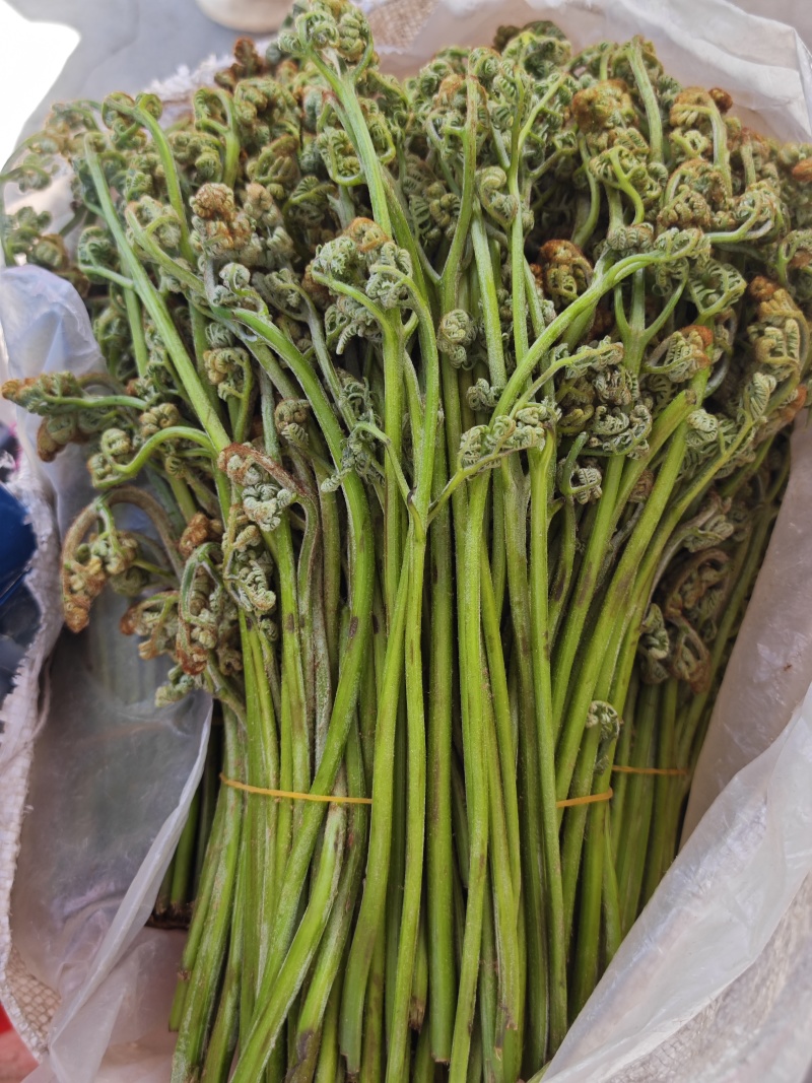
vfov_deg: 41.2
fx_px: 1439
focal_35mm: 46
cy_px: 542
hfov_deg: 31.5
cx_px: 406
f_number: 1.9
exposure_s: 1/148
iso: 125
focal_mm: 8.7
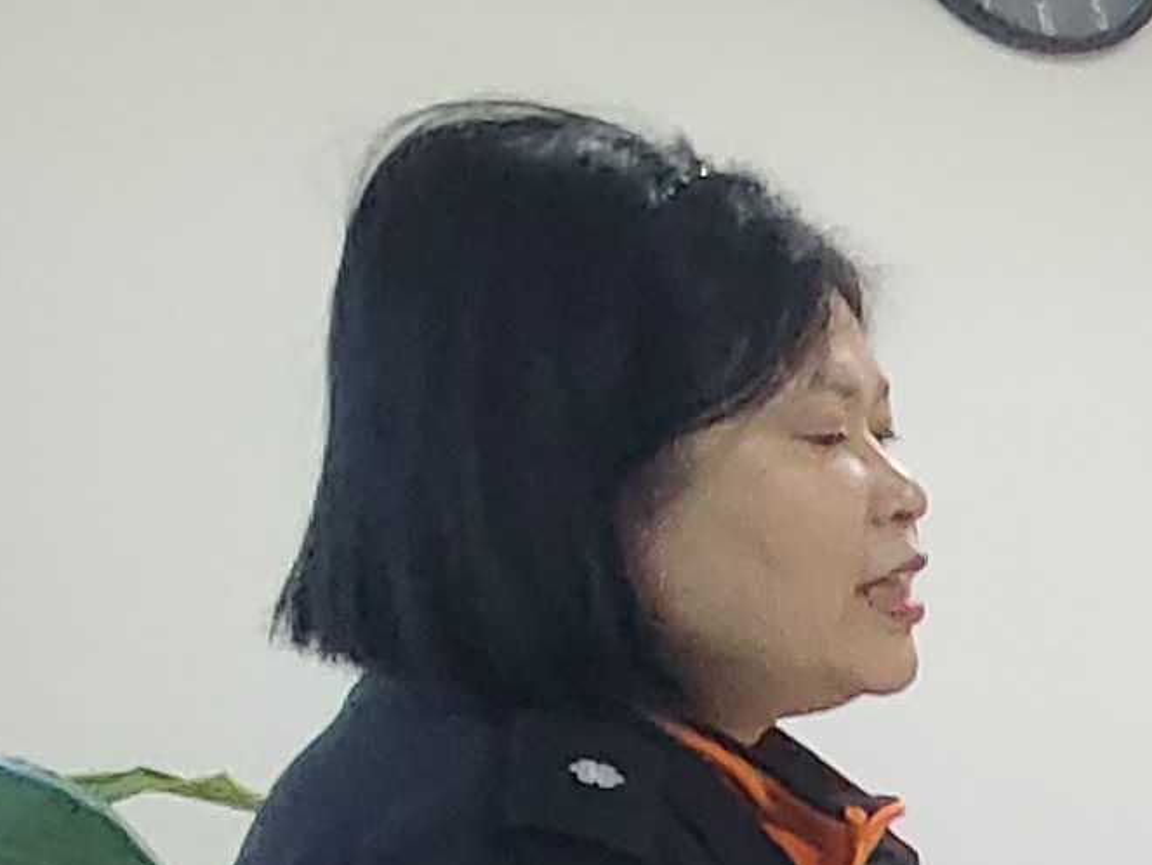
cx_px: 3018
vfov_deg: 14.6
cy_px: 1848
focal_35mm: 79
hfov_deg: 13.6
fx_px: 2631
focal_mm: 2.2
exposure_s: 1/60
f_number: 2.2
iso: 250
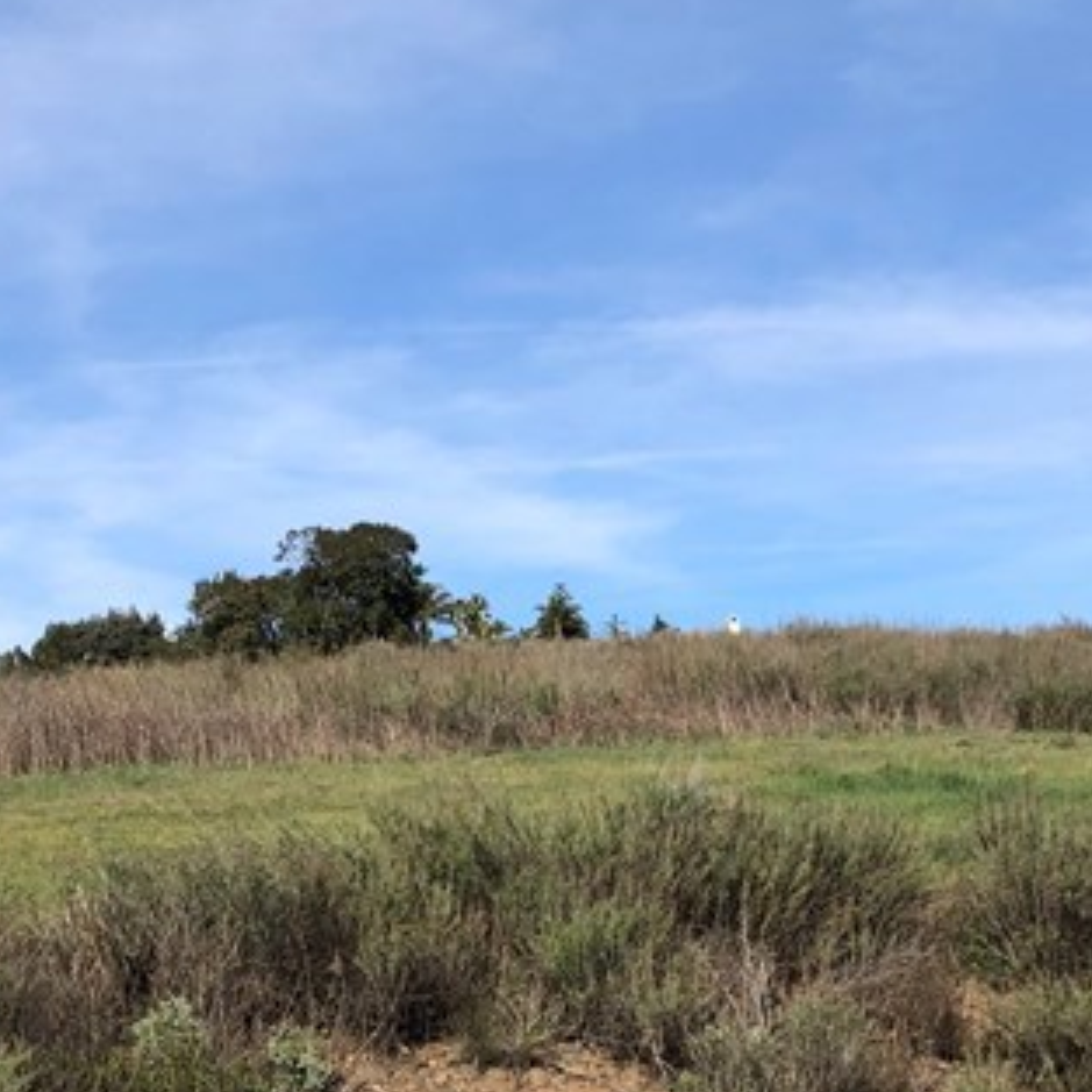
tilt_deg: -3.3
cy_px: 1029
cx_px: 680
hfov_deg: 21.3
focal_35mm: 81
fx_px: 2891
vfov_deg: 20.8
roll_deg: +2.5
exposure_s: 1/2288
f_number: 1.8
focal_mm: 3.99
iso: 20
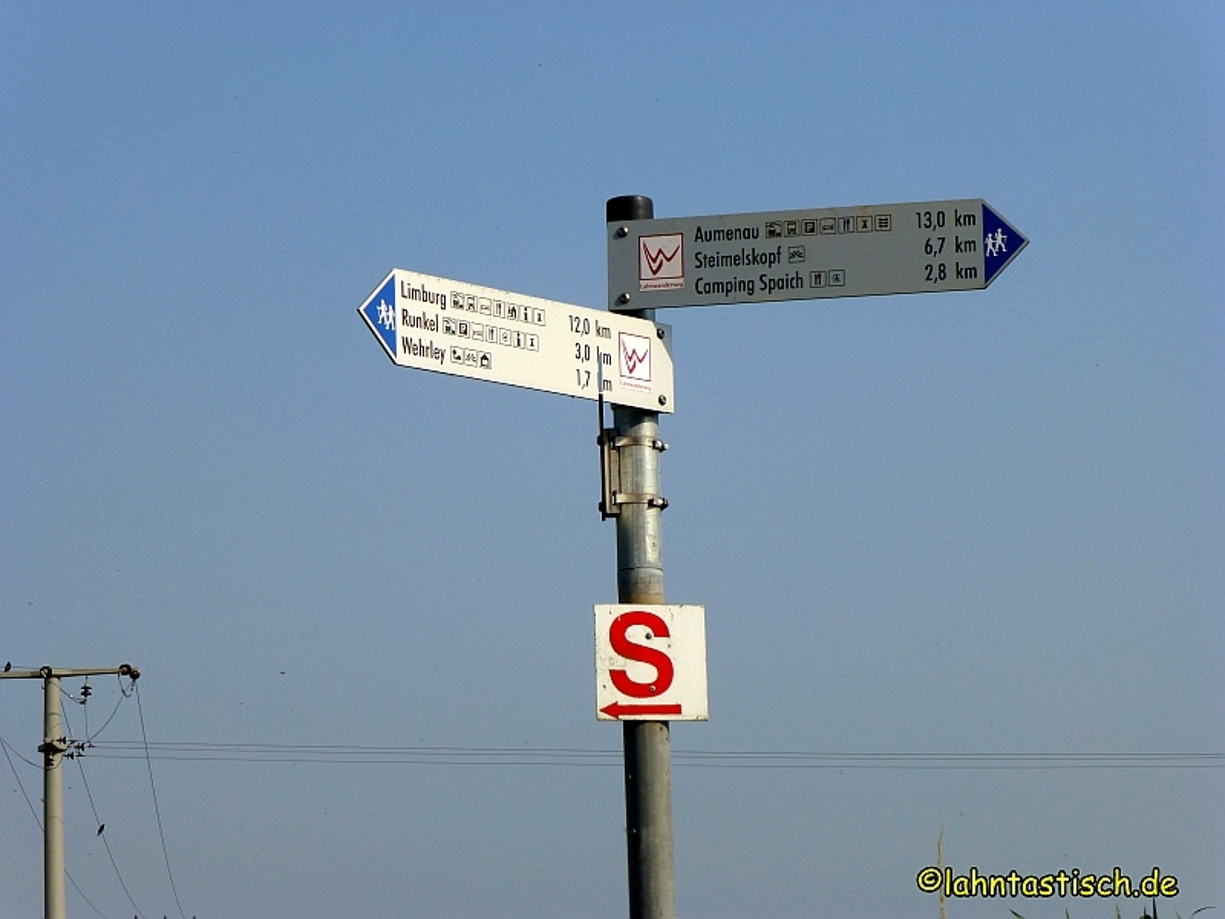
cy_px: 460
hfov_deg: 19.3
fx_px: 3610
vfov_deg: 14.5
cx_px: 612
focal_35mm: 102
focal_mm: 18.2
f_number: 5.3
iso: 100
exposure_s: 1/800
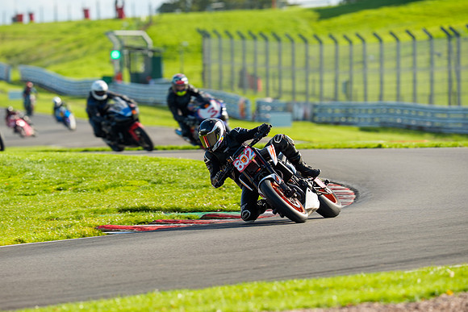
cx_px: 234
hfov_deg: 5.2
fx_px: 5201
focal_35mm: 400
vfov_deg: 3.4
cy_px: 156
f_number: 5.6
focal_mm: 400
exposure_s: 1/400
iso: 125
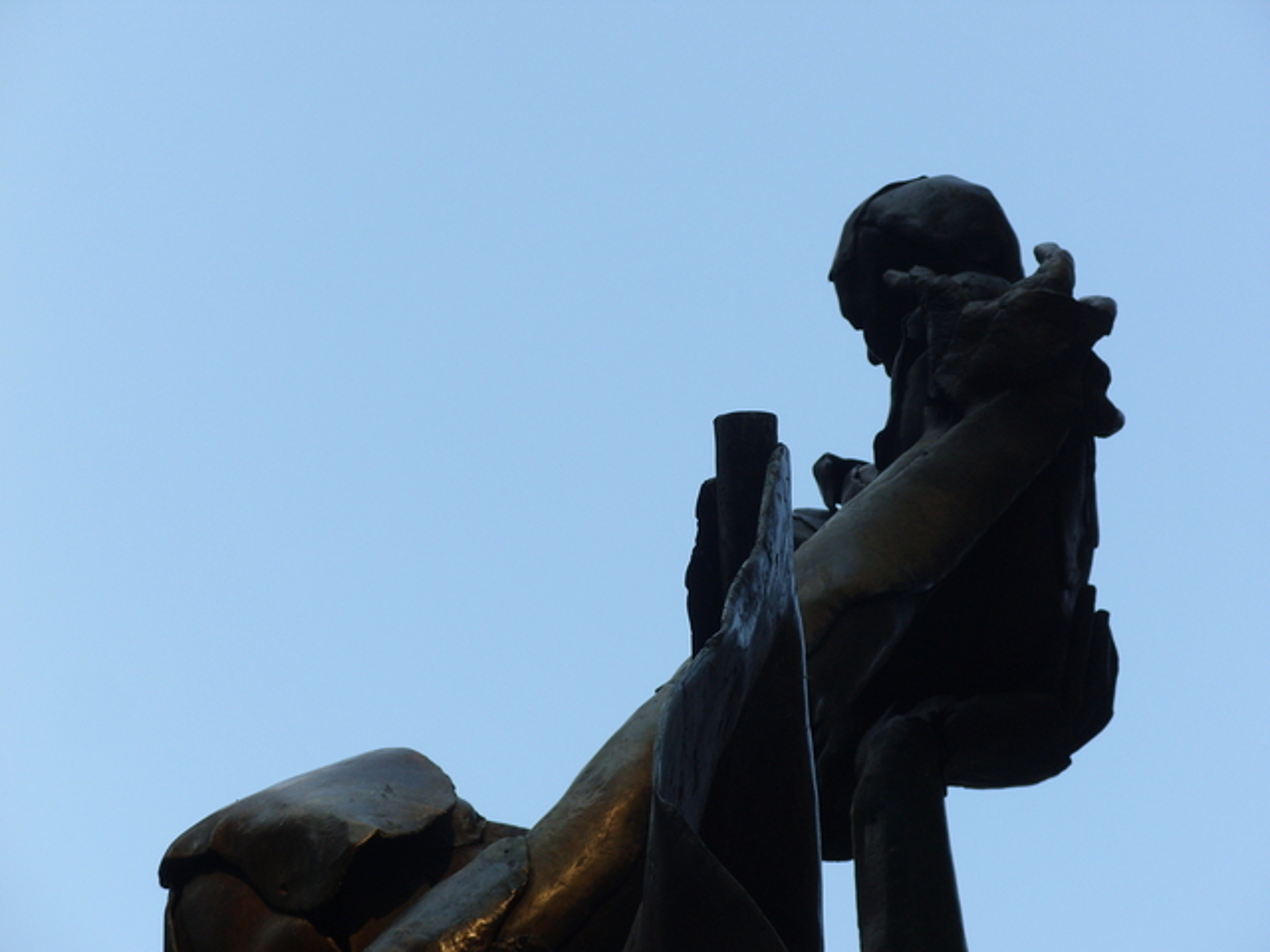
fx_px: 4696
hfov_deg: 15.4
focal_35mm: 128
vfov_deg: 11.6
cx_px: 635
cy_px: 476
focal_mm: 28.5
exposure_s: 1/350
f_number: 5.4
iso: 80
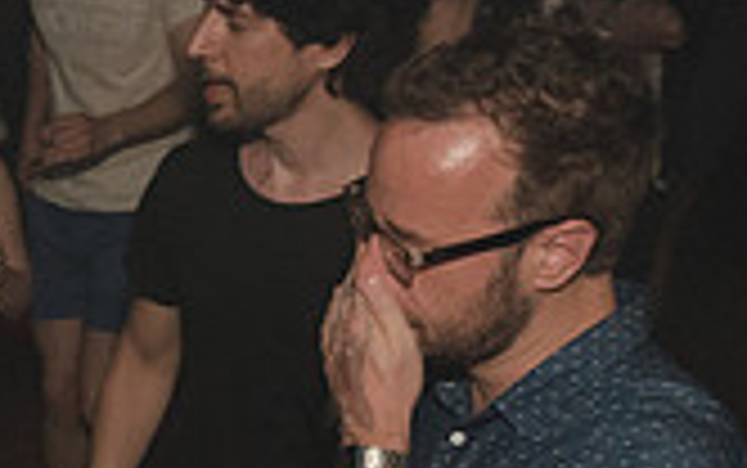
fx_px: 2098
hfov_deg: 17.9
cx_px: -396
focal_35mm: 103
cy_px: 760
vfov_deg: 12.0
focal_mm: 24
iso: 2000
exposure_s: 1/250
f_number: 3.5
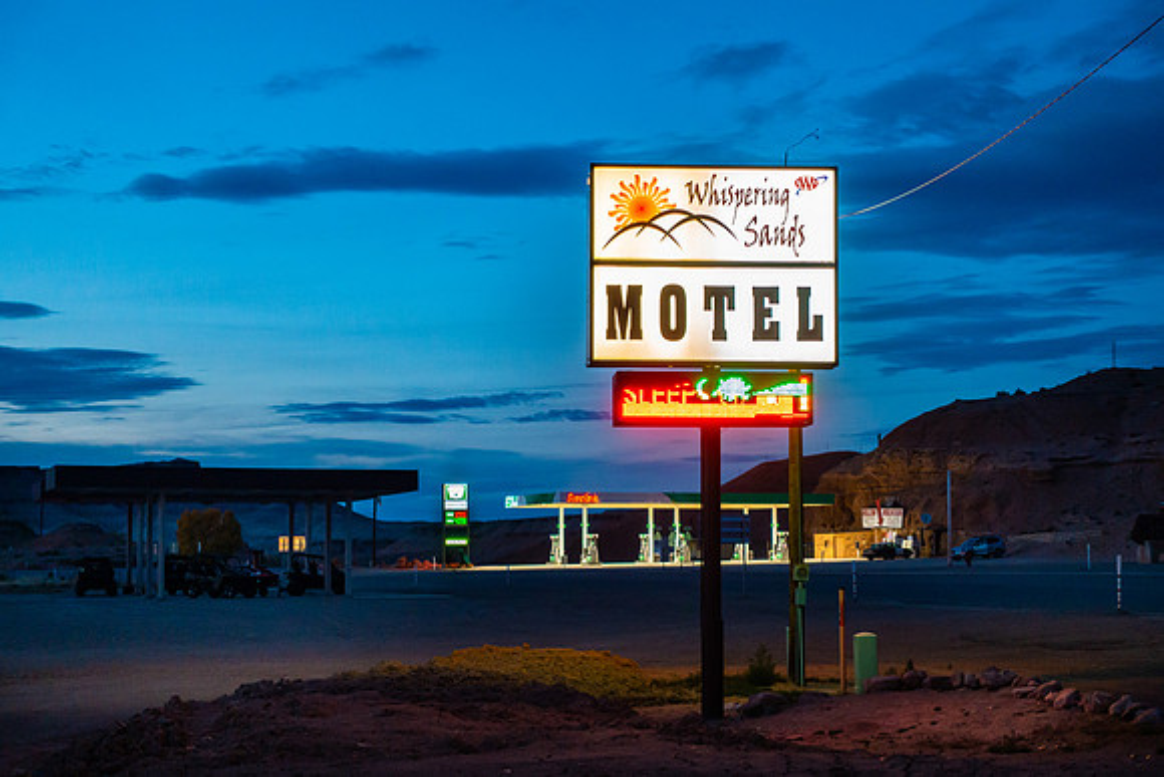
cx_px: 582
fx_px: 2280
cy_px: 388
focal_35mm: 70
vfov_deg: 19.3
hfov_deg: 28.6
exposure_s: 1/50
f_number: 2.8
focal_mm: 25.7
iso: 800
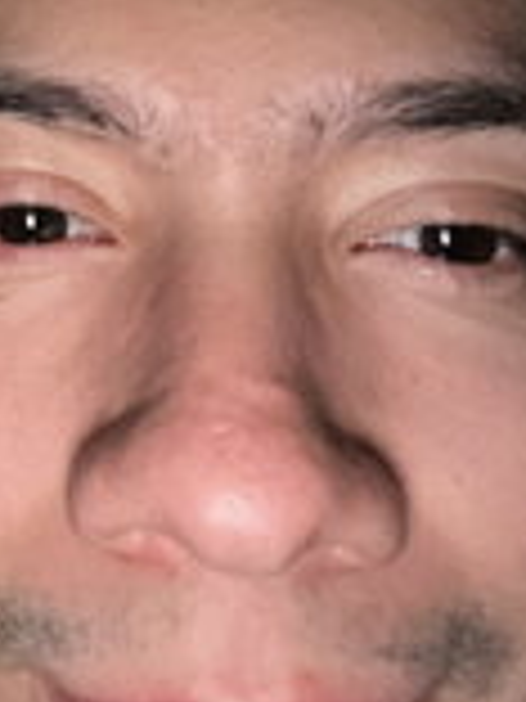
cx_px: -135
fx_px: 1560
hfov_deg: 18.0
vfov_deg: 23.9
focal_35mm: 77
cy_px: -40
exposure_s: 1/29
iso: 400
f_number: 2.2
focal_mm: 2.71
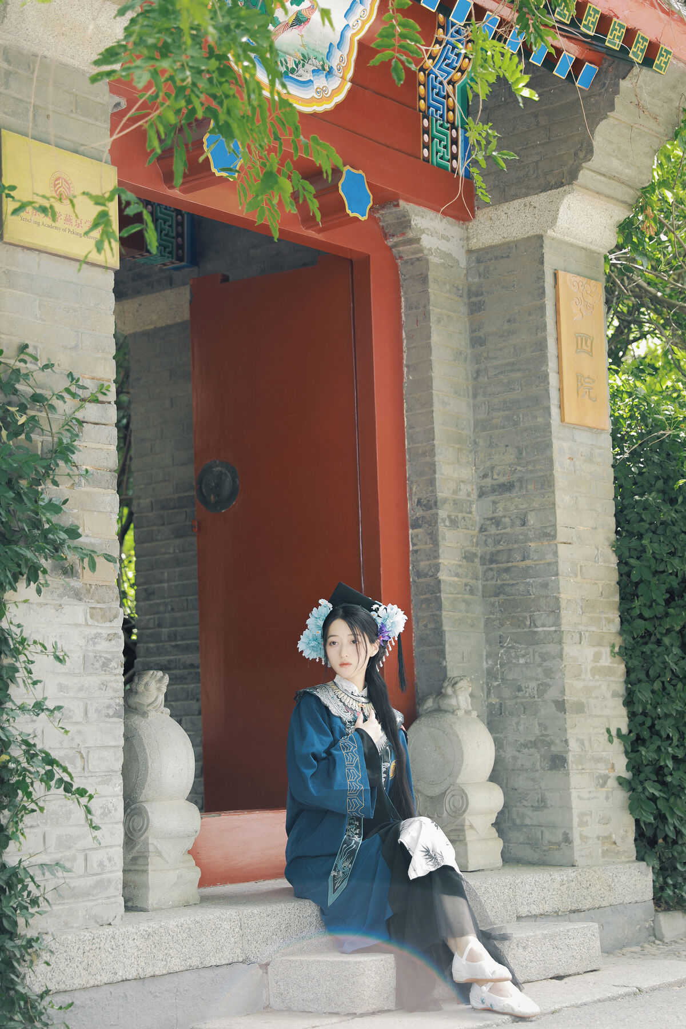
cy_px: 514
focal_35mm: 72
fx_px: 2058
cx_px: 343
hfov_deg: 18.9
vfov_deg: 28.1
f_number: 2.8
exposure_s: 1/100
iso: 200
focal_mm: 67
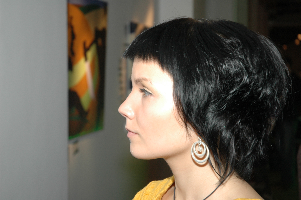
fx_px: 702
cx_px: 150
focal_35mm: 84
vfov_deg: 16.2
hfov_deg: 24.2
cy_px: 100
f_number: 5
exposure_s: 1/60
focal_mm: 56
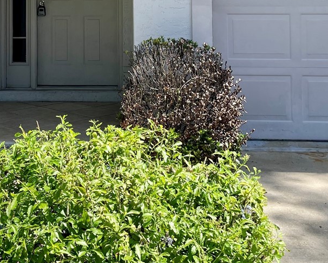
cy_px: -25
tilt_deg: +0.7
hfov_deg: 27.8
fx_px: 651
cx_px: 75
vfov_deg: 21.6
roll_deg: +0.0
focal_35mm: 67
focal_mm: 4.2
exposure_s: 1/1383
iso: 32
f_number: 1.6
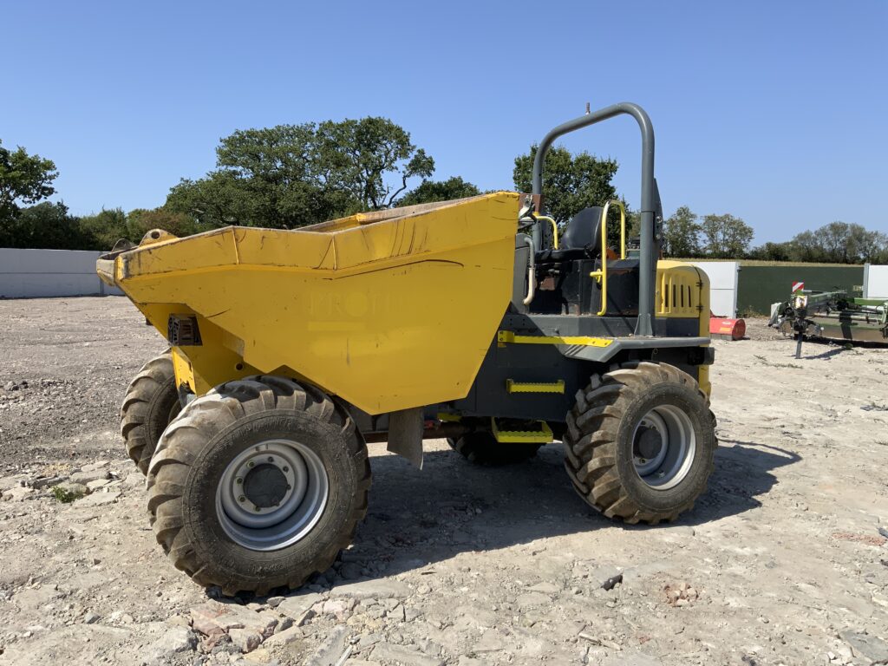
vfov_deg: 48.2
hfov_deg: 61.7
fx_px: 744
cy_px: 333
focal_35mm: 29
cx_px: 444
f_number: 1.8
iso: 20
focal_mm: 3
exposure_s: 1/2801
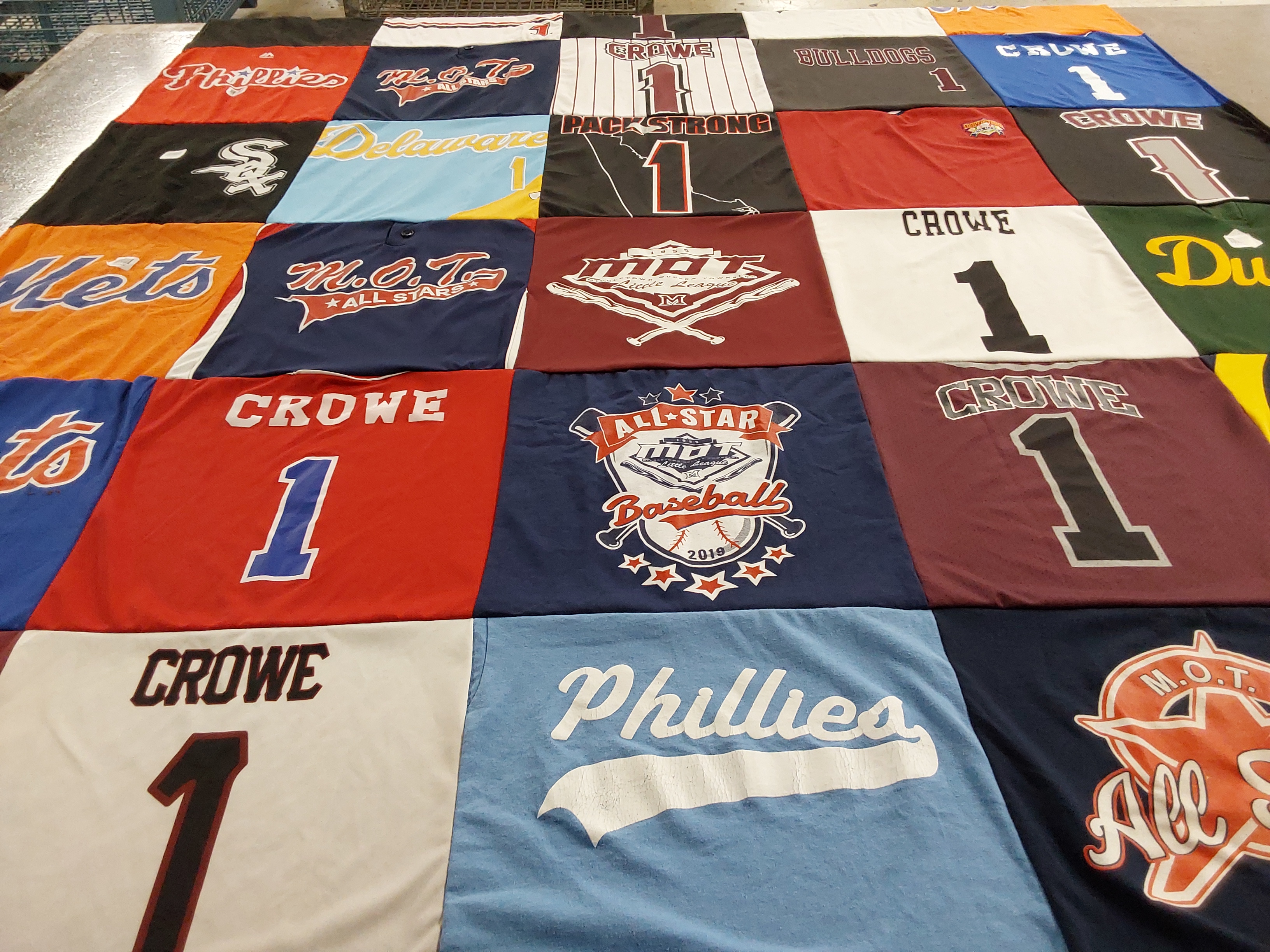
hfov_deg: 63.4
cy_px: 476
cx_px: 635
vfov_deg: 49.7
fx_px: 1027
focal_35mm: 28
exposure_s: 1/60
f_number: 1.9
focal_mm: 2.91
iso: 160
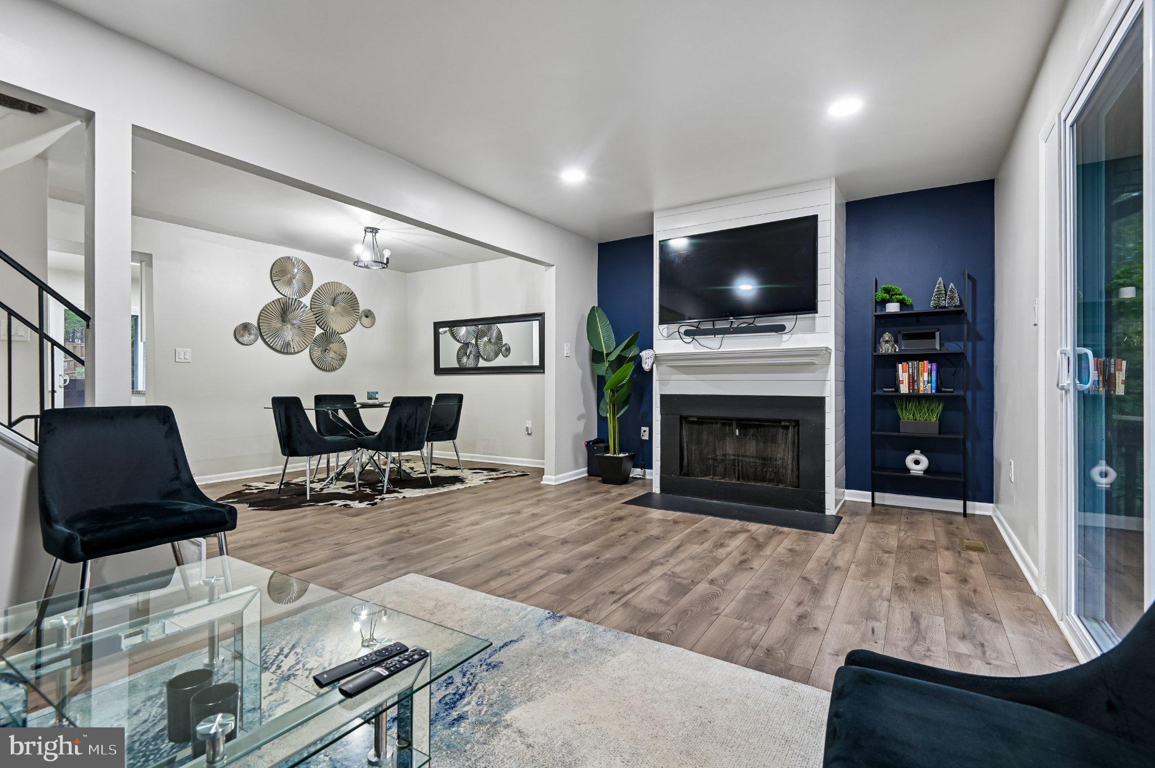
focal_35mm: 16
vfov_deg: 73.7
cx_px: 578
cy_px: 384
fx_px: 513
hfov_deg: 96.8
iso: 100
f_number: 8
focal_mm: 16
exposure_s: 1/1.67
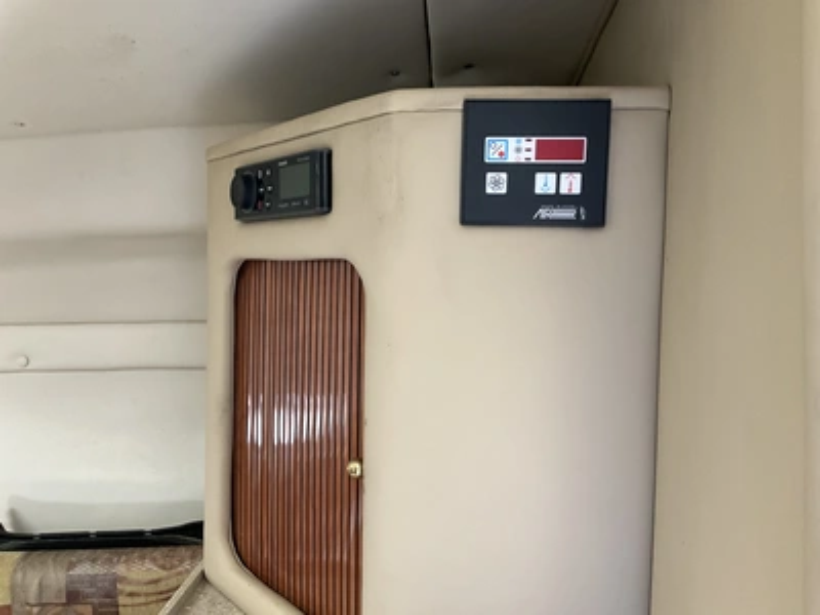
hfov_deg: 61.7
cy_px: 308
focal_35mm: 29
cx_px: 410
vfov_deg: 48.2
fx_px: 687
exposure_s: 1/60
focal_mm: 3
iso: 200
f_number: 1.8
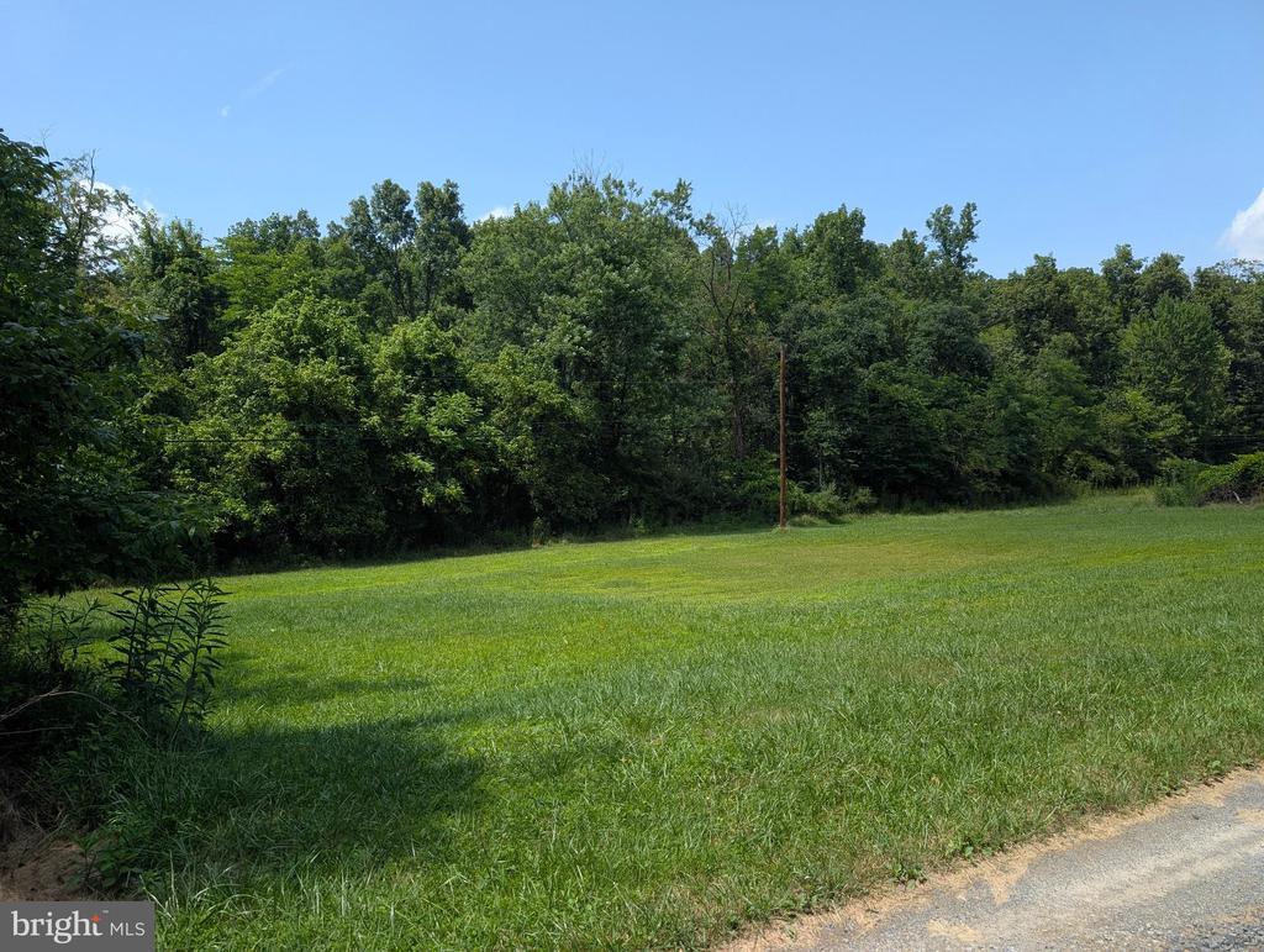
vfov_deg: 56.9
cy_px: 476
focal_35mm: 24
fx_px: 878
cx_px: 632
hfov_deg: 71.5
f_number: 1.68
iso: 20
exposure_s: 1/715
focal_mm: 6.9
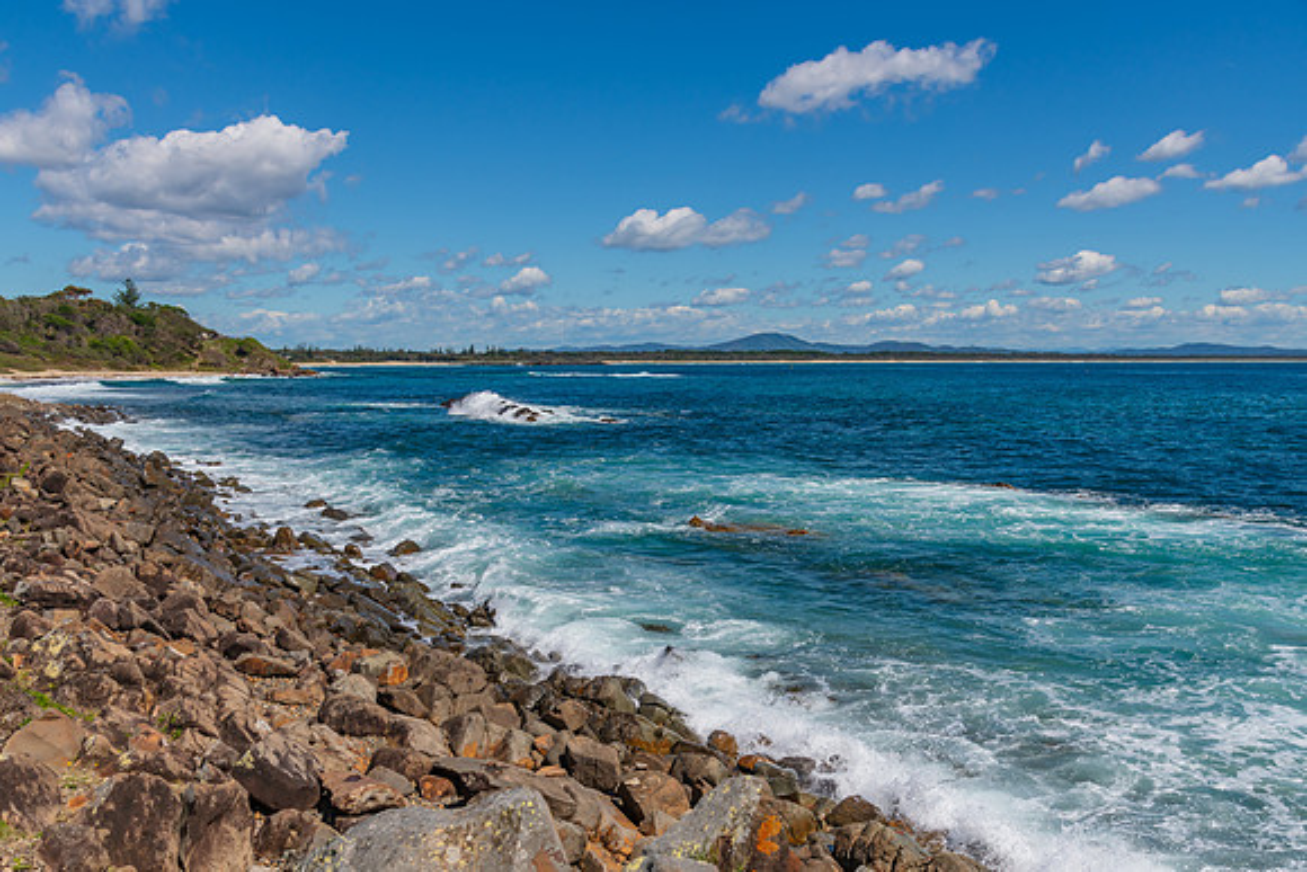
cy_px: 431
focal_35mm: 33
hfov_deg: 57.9
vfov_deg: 40.5
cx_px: 661
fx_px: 1182
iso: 100
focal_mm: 32
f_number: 9
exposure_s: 1/640
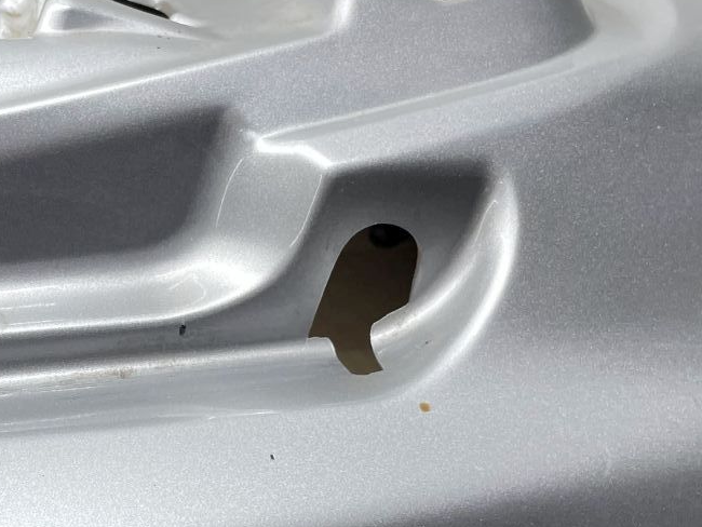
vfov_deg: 22.9
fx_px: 1298
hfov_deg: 29.2
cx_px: 89
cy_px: 340
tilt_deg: -56.6
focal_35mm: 64
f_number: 1.6
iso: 80
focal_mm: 4.2
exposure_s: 1/100
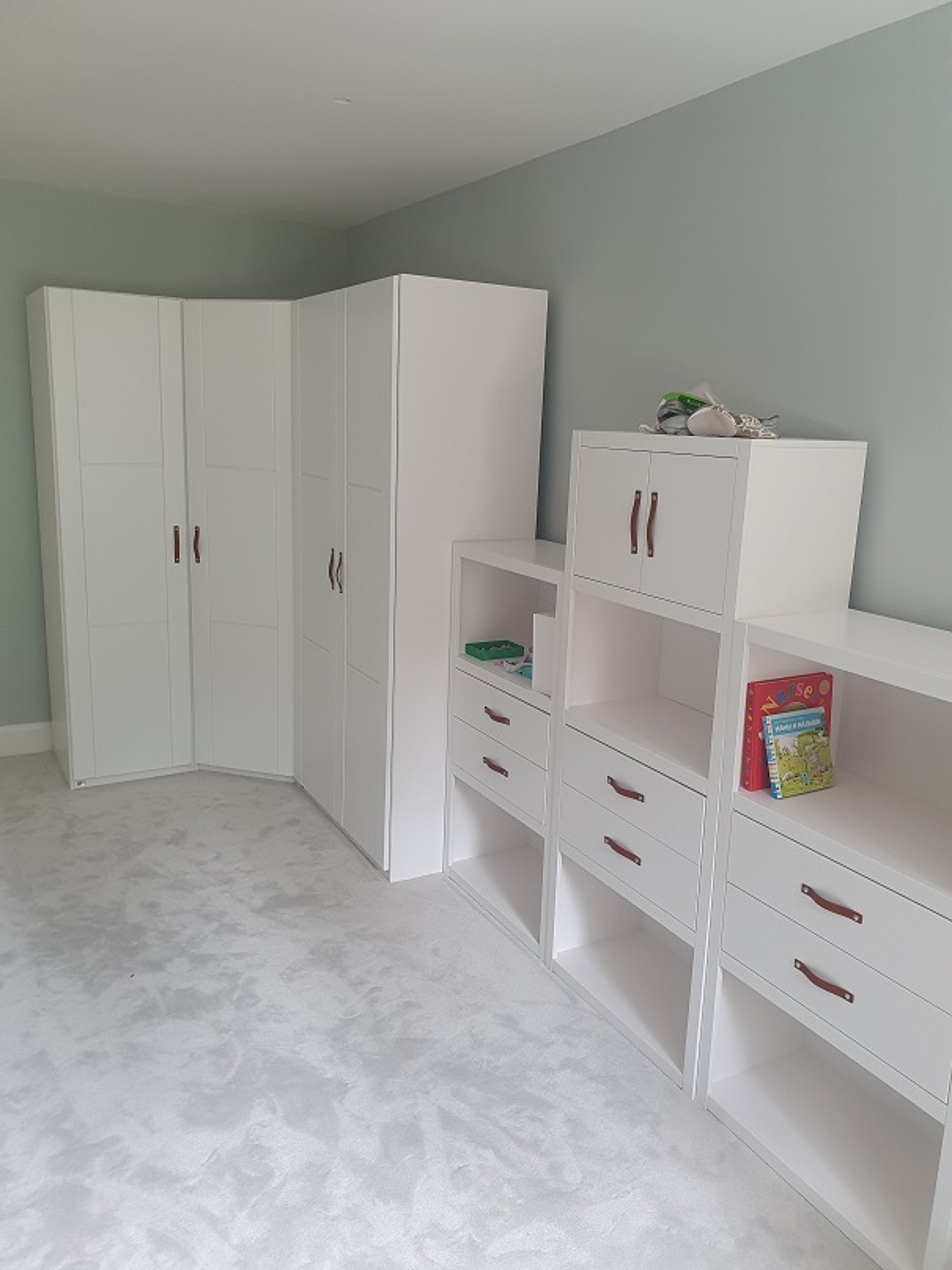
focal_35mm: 26
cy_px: 635
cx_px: 476
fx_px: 954
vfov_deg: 67.3
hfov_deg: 53.1
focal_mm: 4.32
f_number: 2.4
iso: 200
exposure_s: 1/100
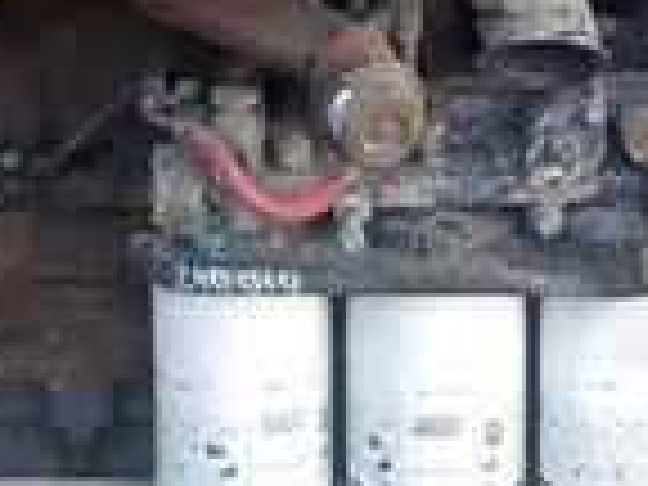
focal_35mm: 133
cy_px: -184
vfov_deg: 10.8
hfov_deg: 14.8
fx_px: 2490
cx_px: 328
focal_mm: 4.1
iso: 125
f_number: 3.3
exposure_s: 1/40
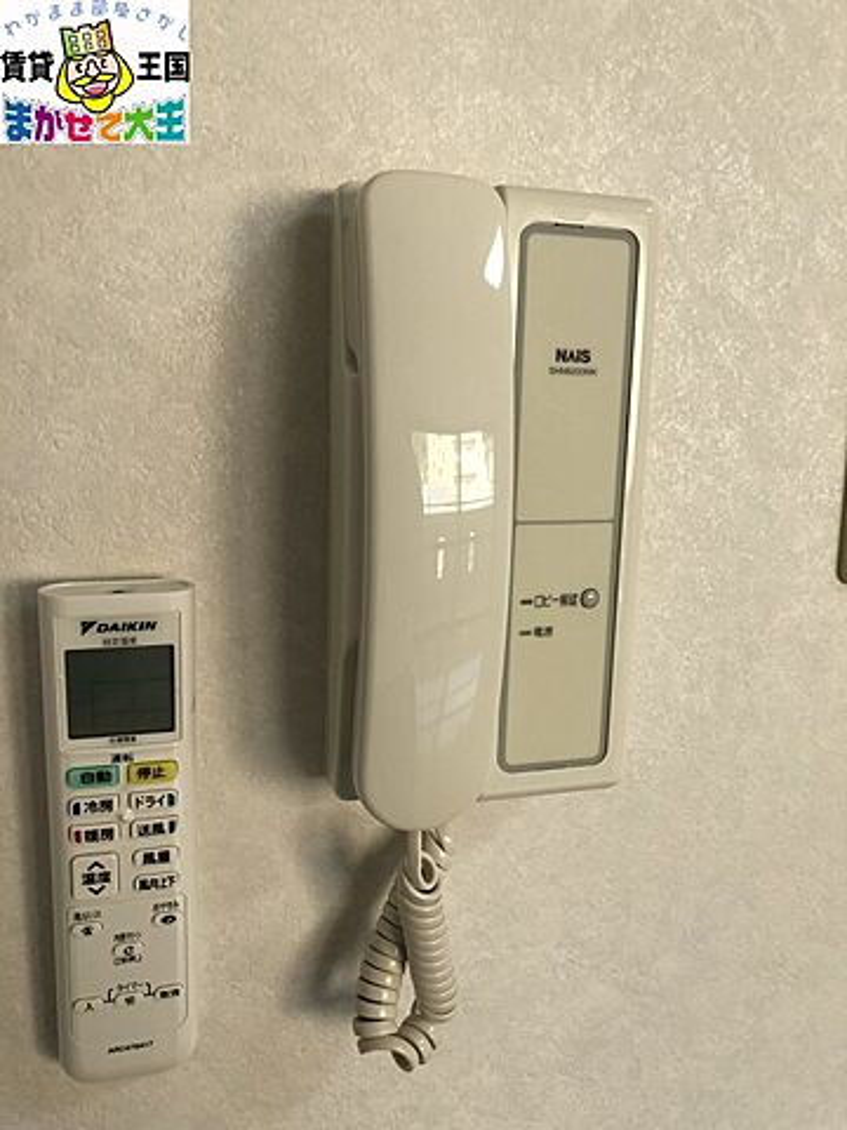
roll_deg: -0.8
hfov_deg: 49.7
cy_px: 565
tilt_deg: -9.7
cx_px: 424
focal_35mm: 28
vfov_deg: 63.4
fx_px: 913
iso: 20
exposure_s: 1/40
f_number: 1.8
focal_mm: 4
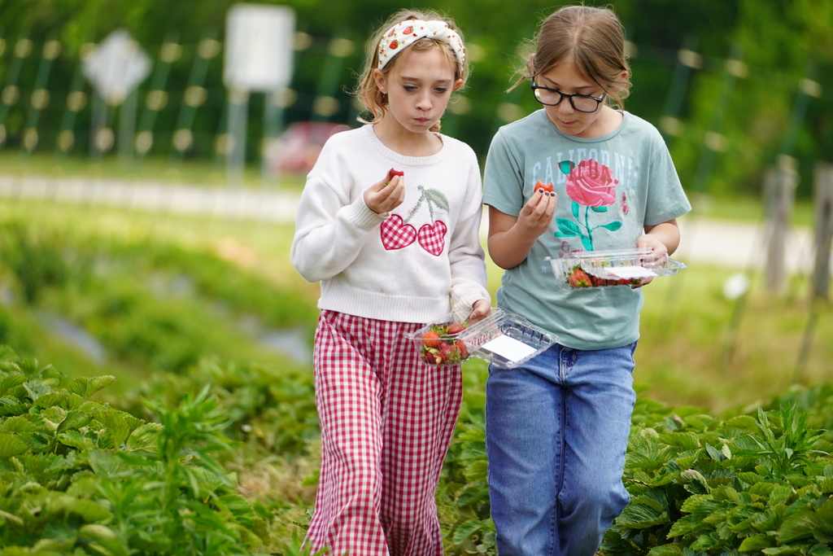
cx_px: 416
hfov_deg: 3.9
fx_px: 12149
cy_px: 278
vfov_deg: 2.6
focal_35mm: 525
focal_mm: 350
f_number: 6.3
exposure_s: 1/500
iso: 400
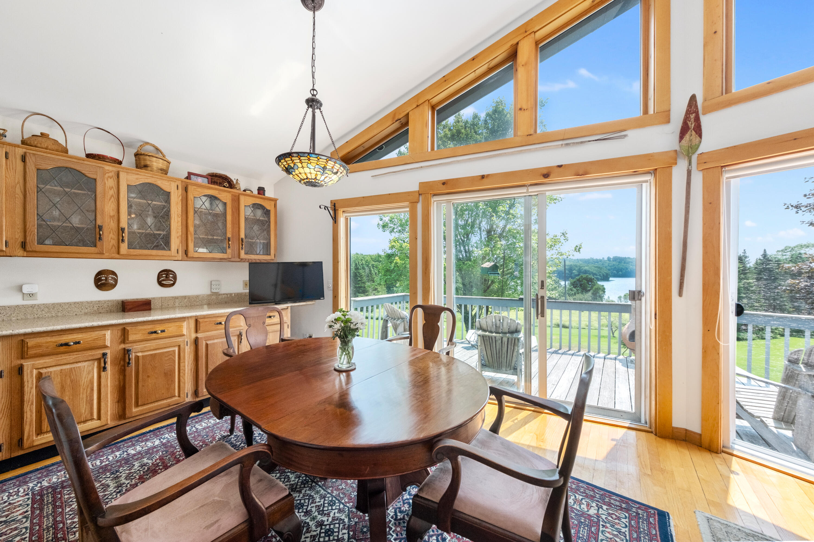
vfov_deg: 90.0
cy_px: 271
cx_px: 407
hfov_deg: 112.6
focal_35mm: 12
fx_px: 271
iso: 400
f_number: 8
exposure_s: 1/50
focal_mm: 8
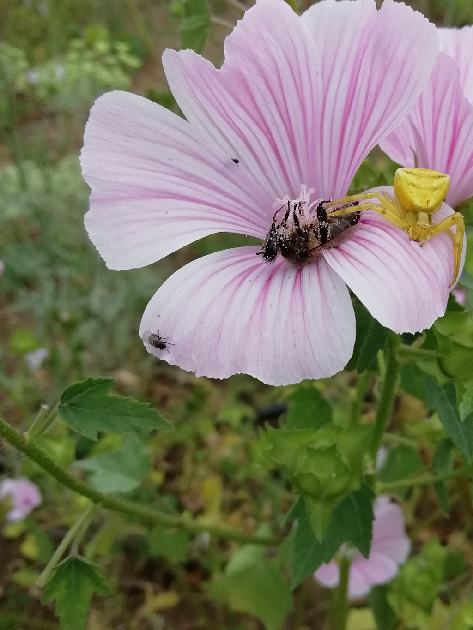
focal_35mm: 39
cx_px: 334
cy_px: 341
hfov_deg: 36.3
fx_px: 710
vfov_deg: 47.8
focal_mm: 3.46
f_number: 2.2
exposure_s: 1/230
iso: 50
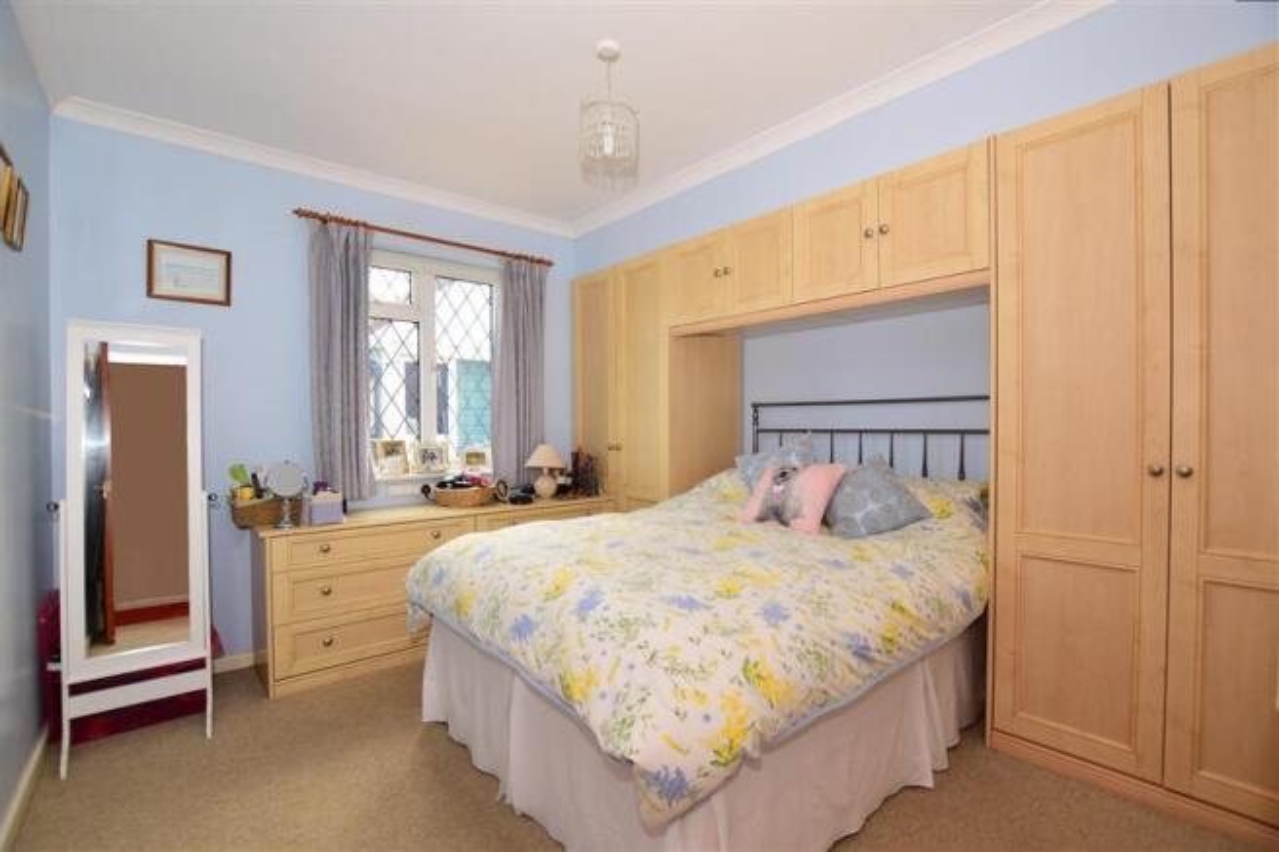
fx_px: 533
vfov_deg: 77.3
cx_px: 640
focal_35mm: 15
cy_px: 426
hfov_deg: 100.4
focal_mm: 10
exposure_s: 1/80
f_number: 5
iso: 200
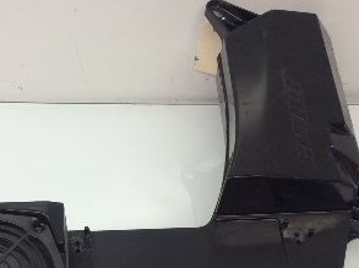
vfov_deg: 20.4
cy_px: 256
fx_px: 725
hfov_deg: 27.5
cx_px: 98
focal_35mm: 70
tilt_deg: -60.5
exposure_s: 1/40
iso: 32
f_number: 2.4
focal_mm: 3.3
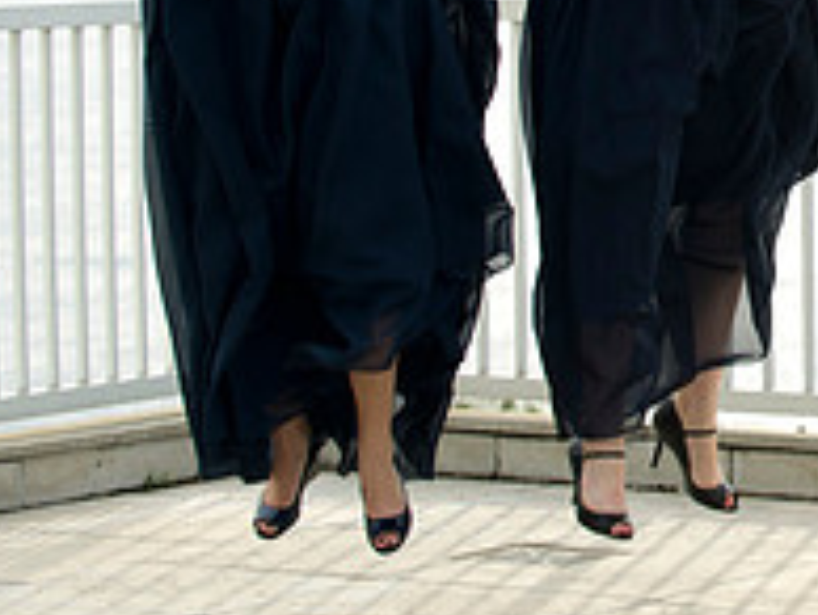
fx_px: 5087
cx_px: 995
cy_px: -29
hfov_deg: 9.1
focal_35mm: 215
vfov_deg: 6.9
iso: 200
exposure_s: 1/250
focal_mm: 75
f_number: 4
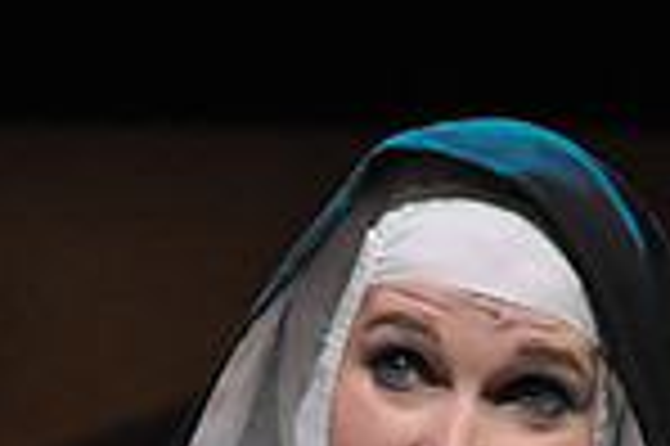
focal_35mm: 468
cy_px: 827
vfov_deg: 2.9
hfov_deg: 4.4
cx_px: 1151
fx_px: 8700
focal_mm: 80
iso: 1600
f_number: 3.5
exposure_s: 1/400
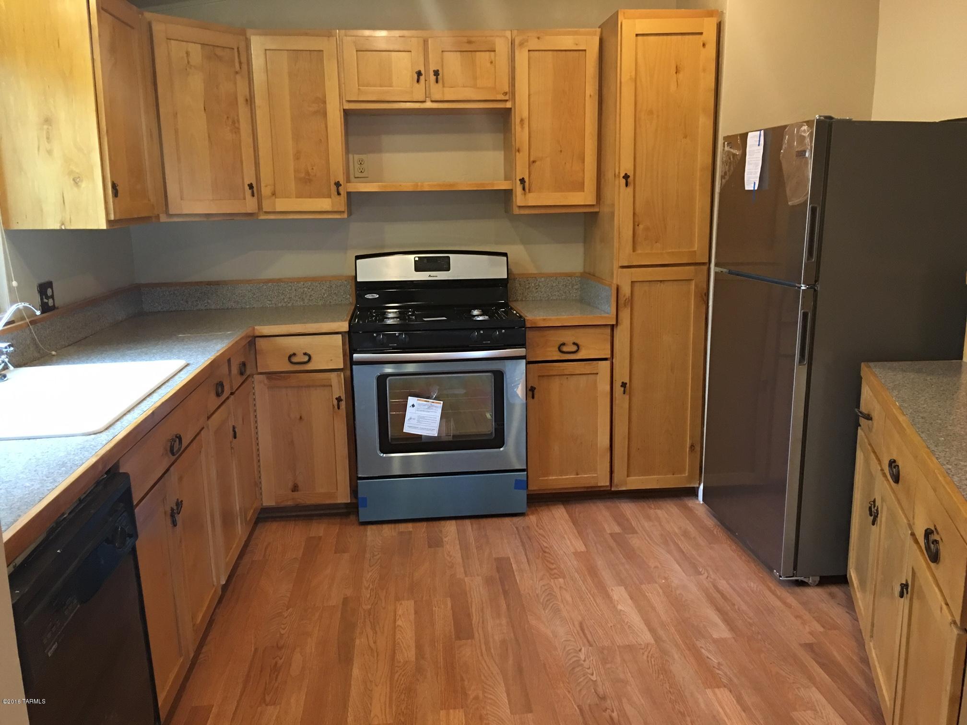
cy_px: 362
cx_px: 484
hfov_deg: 61.7
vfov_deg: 48.2
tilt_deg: -11.5
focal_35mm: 29
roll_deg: +1.2
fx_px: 810
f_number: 2.2
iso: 100
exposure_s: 1/15
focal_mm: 4.15
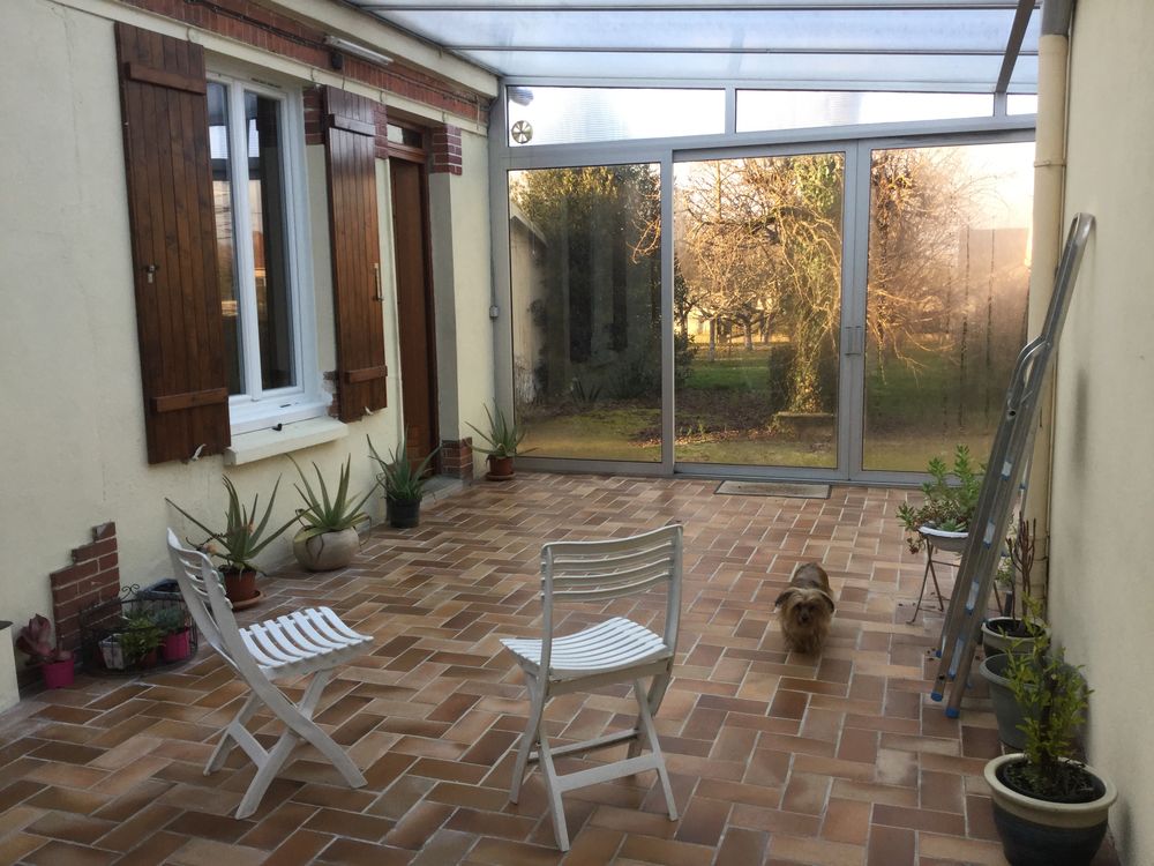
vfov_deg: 45.4
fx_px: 1033
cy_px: 433
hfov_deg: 58.4
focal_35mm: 31
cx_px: 577
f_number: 2.4
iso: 40
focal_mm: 3.3
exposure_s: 1/100
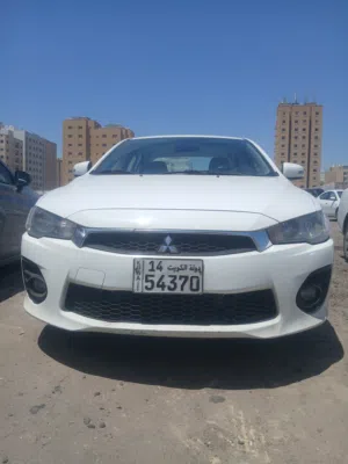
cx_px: 174
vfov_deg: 67.3
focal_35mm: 26
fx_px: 349
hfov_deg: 53.1
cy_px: 232
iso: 20
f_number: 1.8
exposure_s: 1/1052
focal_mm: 3.98
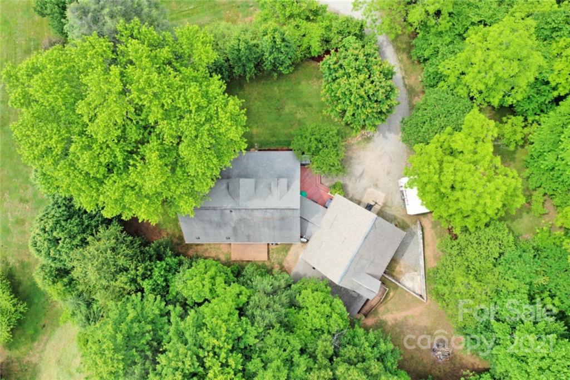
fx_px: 443
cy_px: 190
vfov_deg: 46.4
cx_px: 285
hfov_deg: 65.5
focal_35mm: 28
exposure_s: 1/200
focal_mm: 10.26
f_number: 4.5
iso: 100
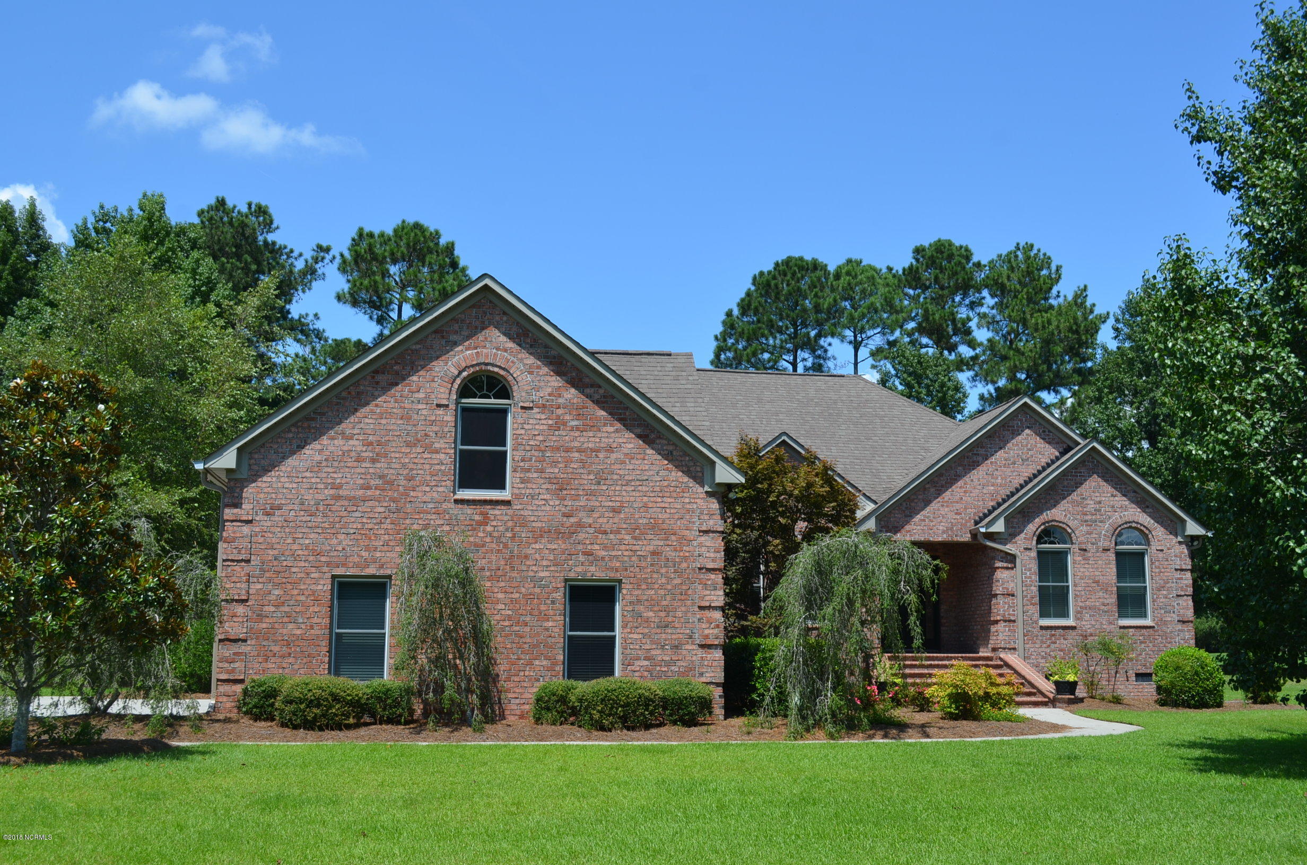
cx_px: 654
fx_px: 1304
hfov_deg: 53.2
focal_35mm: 36
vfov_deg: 36.7
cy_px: 432
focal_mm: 24
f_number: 8
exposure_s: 1/250
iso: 100
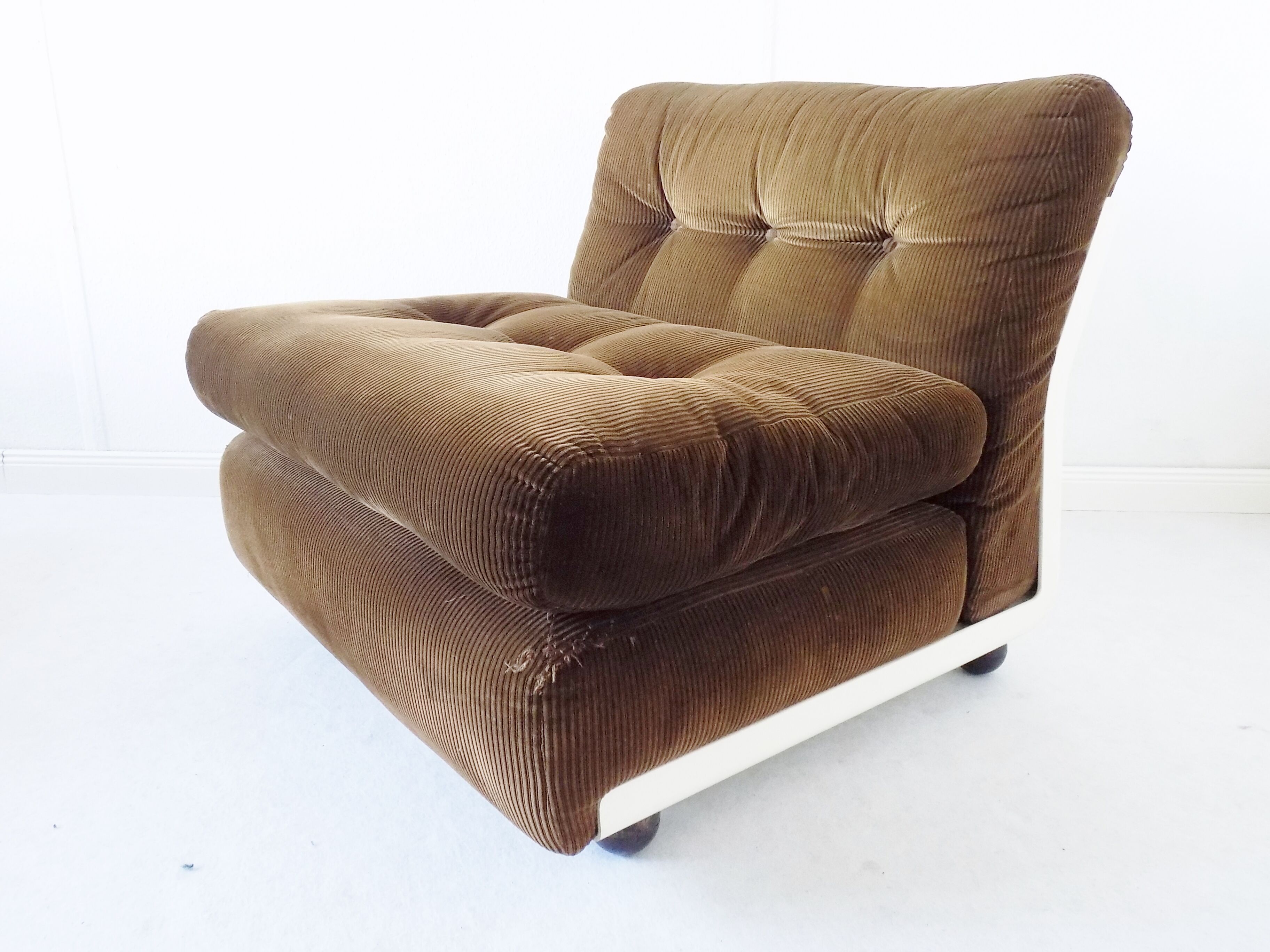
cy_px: 476
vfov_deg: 51.4
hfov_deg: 65.3
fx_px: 991
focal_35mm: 27
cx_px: 635
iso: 400
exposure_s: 1/15
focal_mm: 4.8
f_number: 3.2
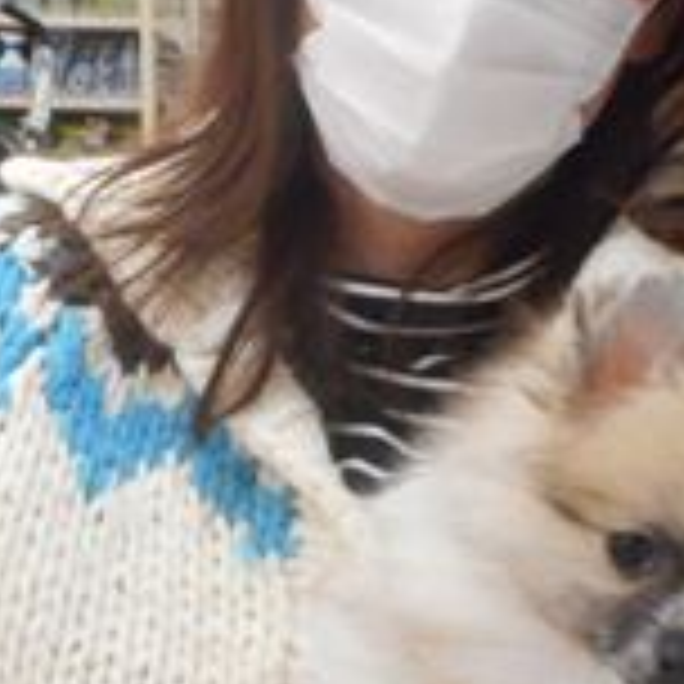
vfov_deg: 19.9
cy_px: 274
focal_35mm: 87
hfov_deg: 19.2
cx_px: 742
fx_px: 1945
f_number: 3.7
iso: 360
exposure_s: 1/30
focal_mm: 4.5
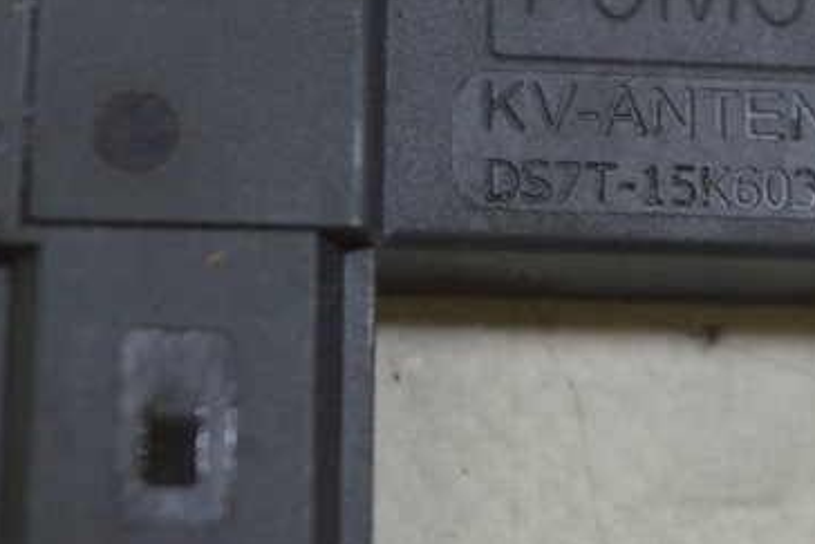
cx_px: 667
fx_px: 3281
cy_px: 118
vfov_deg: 9.5
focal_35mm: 145
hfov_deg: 14.1
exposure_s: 1/25
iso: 400
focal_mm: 55
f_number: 5.6
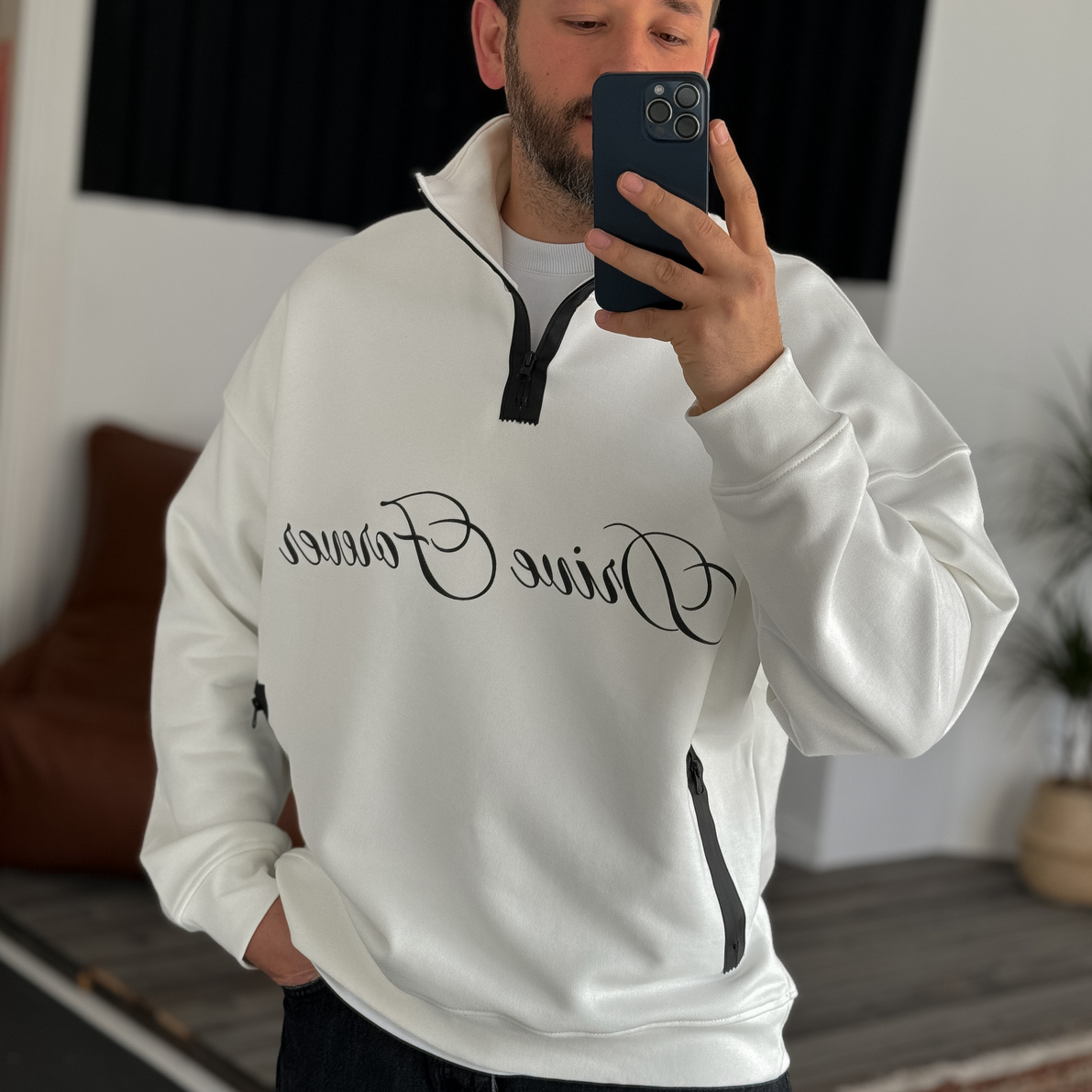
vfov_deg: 30.0
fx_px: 2034
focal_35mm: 57
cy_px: 561
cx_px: 546
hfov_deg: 30.0
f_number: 1.8
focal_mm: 6.86
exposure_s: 1/160
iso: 64
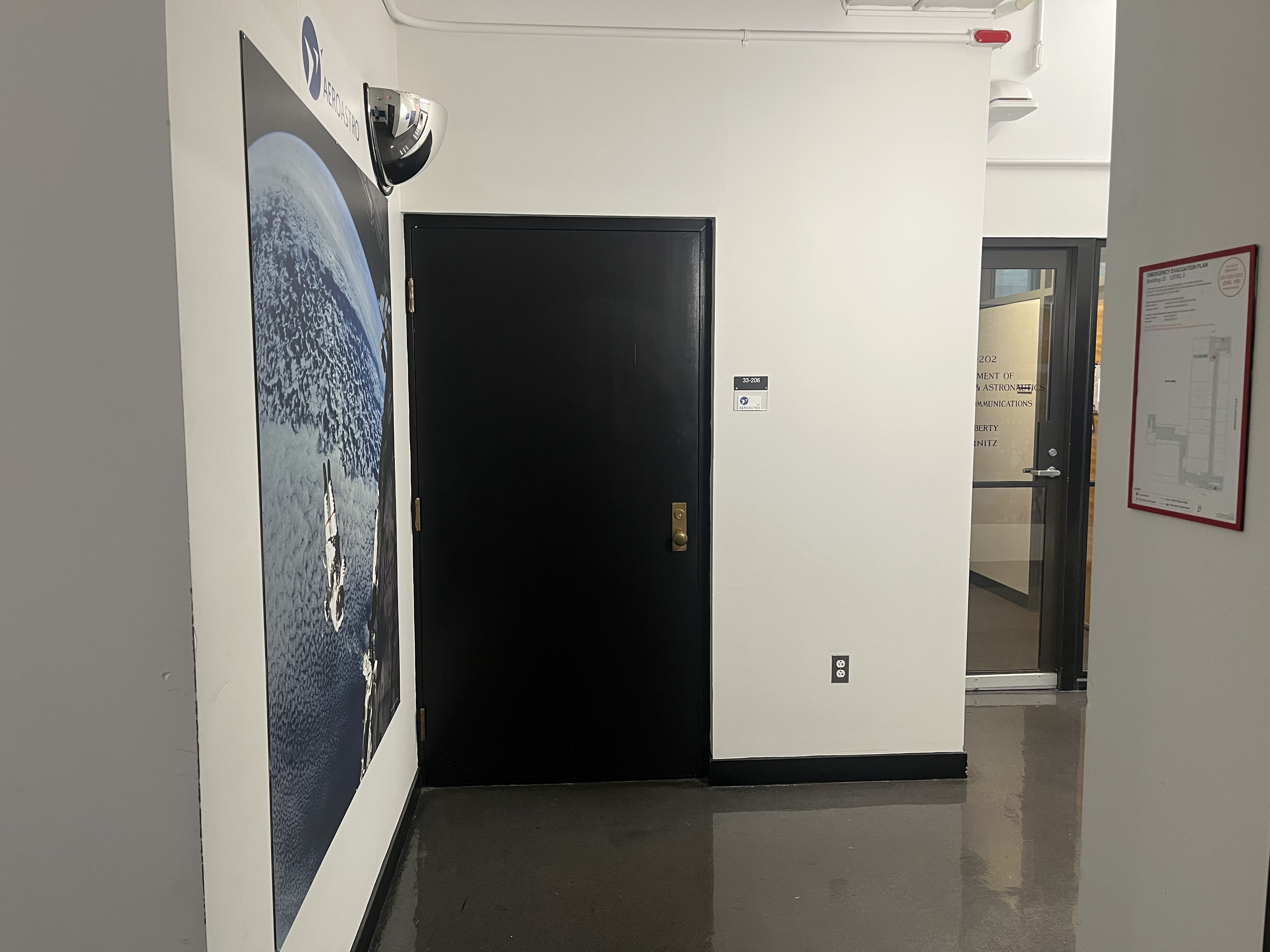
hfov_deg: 67.3
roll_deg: +0.0
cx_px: 635
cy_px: 476
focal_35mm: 26
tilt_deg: -5.1
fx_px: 954
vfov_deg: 53.1
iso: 125
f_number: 1.6
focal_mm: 5.1
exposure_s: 1/60
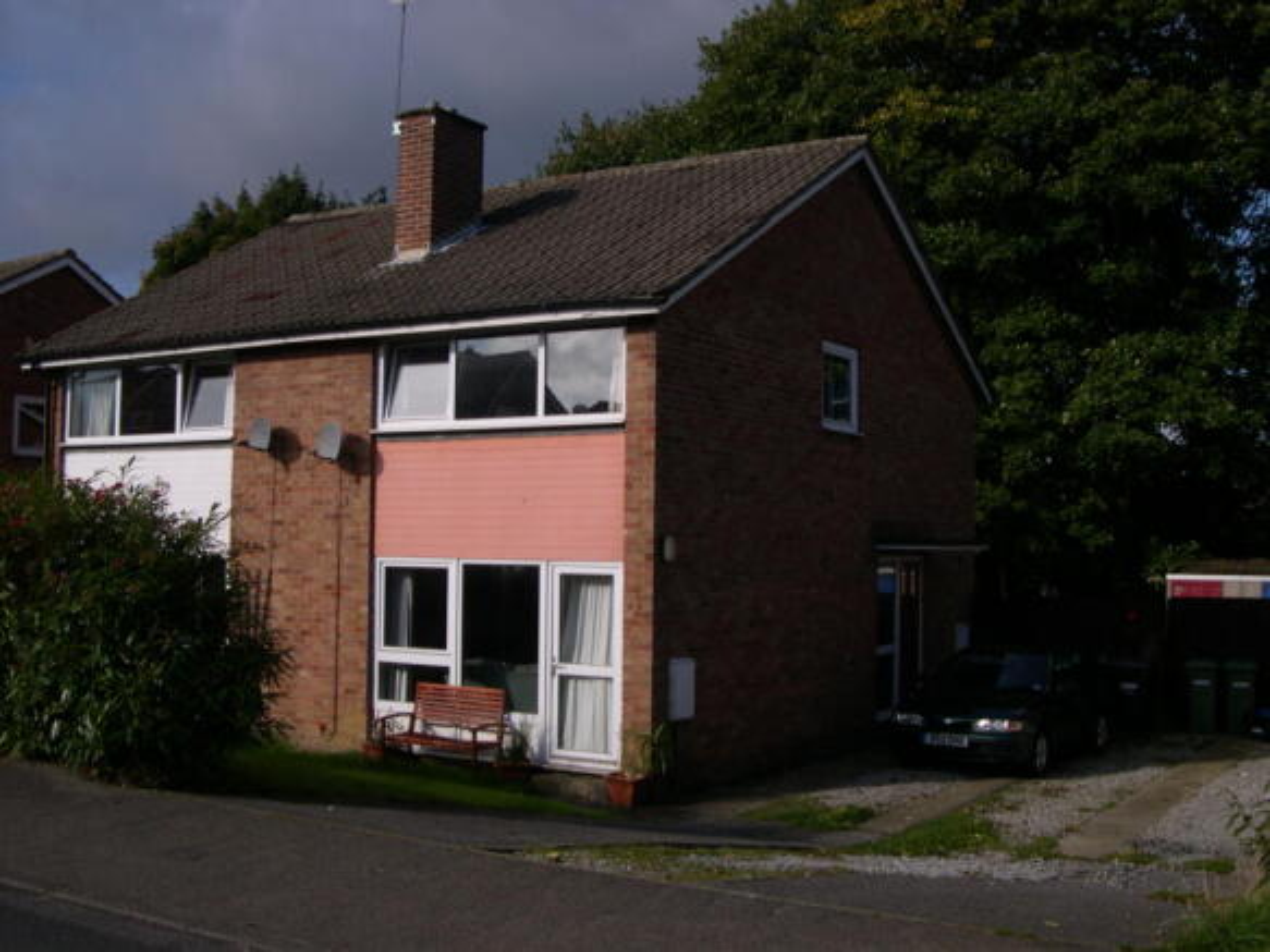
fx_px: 1394
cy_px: 476
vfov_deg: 37.7
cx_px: 635
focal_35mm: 38
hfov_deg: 49.0
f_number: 7.6
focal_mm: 8
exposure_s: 1/283
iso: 100
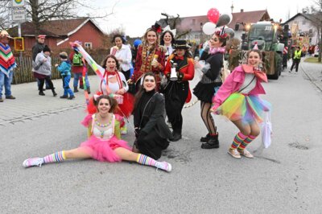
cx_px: 161
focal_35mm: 32
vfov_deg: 41.6
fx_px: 282
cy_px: 107
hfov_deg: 59.5
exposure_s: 1/400
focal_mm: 31.5
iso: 2500
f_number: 10
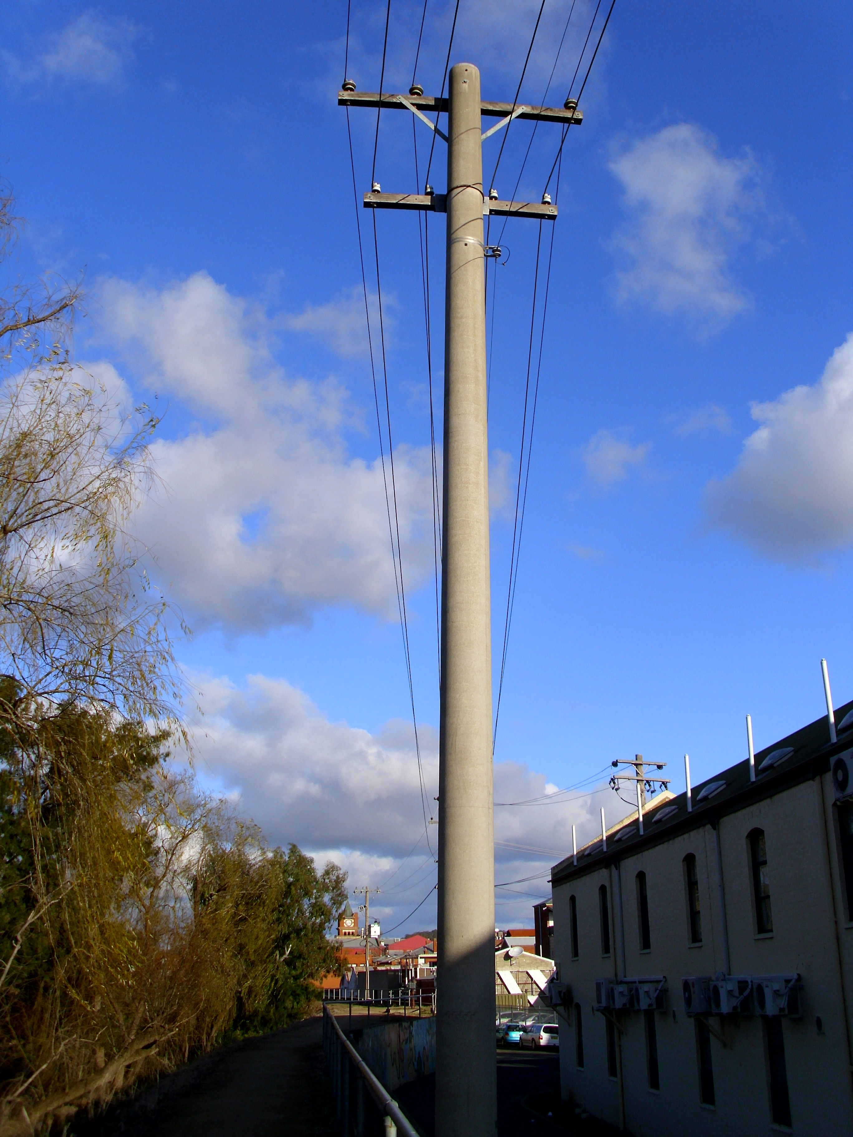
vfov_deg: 52.6
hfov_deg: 40.7
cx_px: 426
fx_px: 1150
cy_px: 568
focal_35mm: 35
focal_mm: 6.2
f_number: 4.3
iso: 50
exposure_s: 1/534
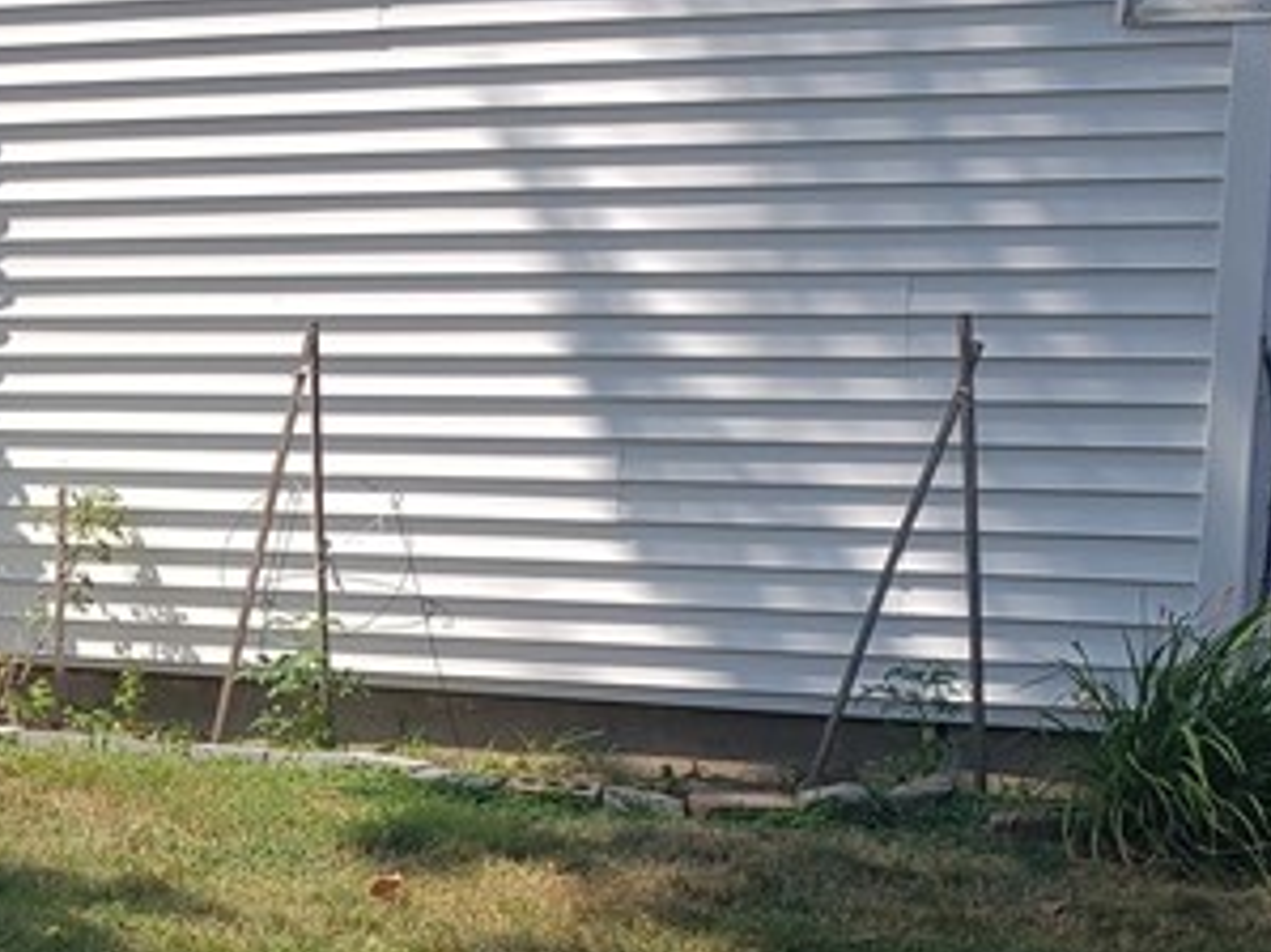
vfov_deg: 16.6
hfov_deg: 19.8
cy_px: 582
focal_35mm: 89
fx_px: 3267
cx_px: -476
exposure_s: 1/1193
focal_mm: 4.3
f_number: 2.4
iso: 50
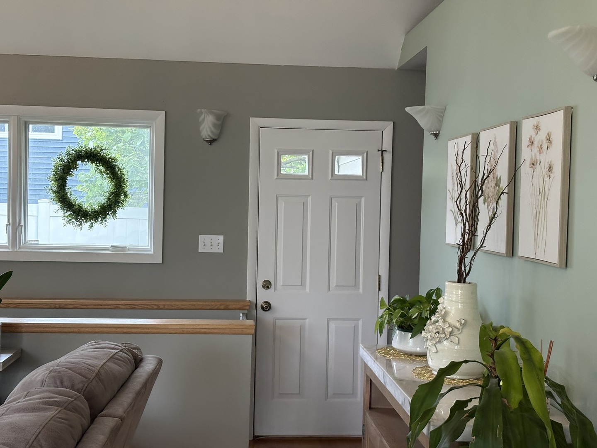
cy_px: 224
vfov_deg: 28.0
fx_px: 897
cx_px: 298
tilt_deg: -1.1
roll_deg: -0.9
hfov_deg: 36.8
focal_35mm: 52
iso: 125
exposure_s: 1/120
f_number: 1.6
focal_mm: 5.96
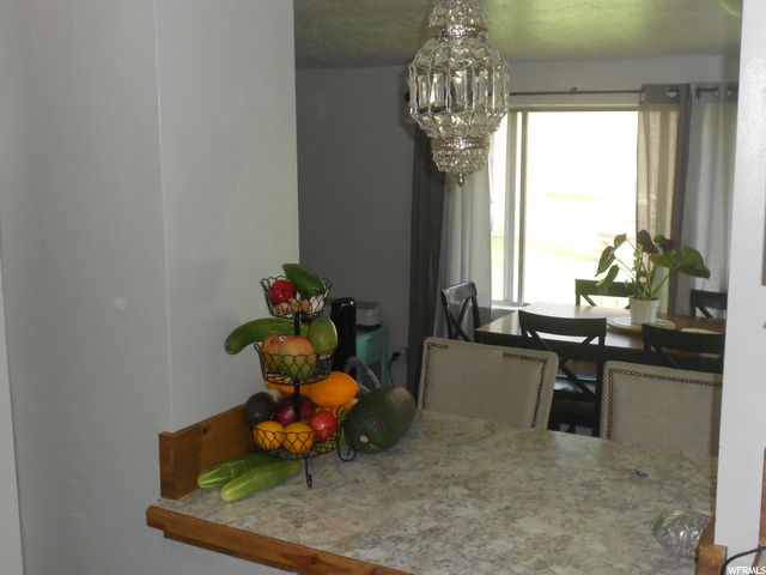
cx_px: 383
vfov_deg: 38.7
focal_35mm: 37
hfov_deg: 50.1
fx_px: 819
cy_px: 288
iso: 200
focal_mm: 6.7
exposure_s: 1/30
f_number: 3.9
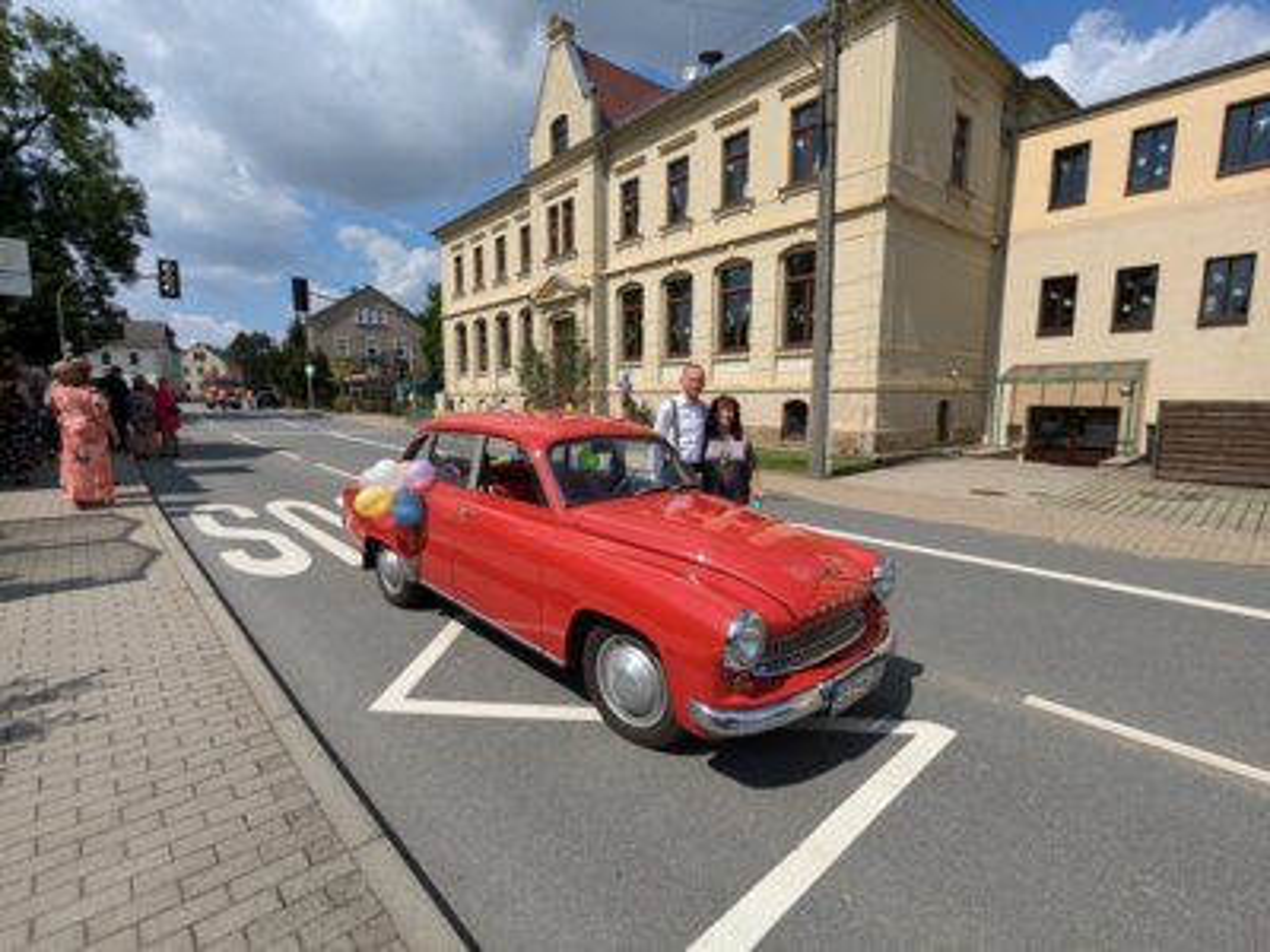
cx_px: 635
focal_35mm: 16
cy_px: 476
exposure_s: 1/2584
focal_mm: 2.35
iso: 47
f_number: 2.2
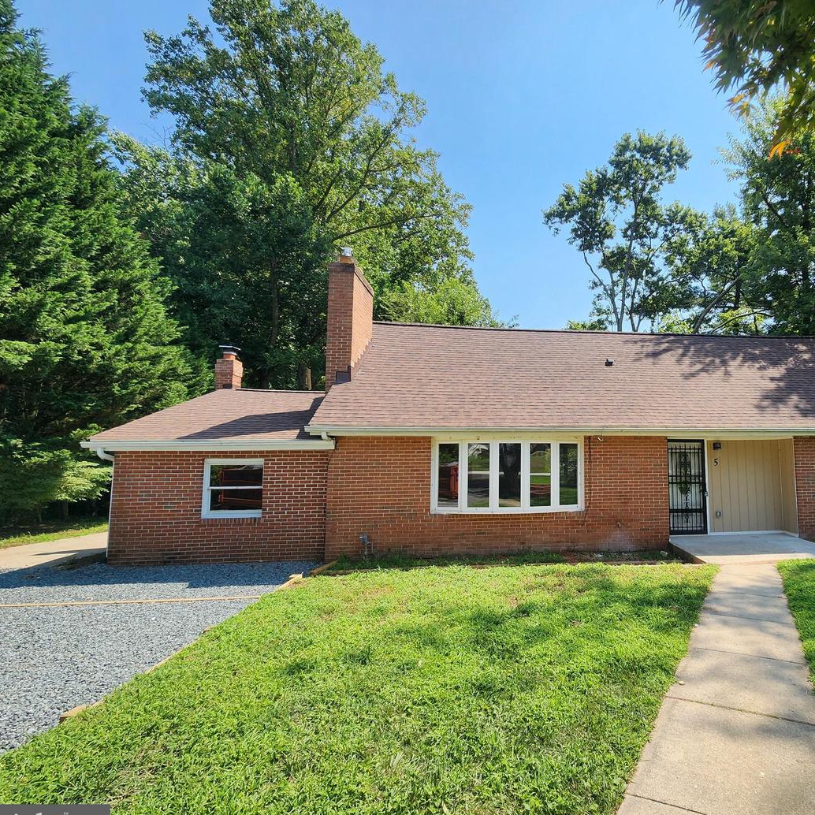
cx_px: 539
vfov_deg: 87.4
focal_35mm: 16
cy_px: 424
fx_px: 426
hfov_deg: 84.6
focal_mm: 2.2
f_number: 2.2
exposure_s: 1/1395
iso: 50
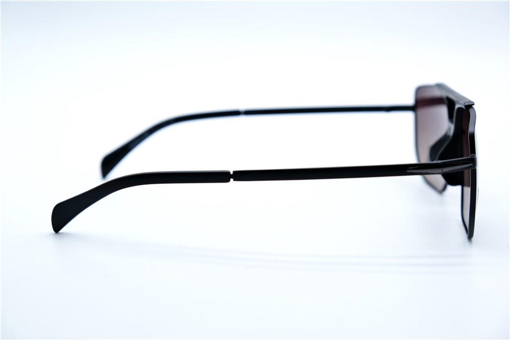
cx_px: 255
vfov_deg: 21.2
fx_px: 906
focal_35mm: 64
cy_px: 170
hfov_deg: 31.4
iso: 160
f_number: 5.6
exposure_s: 1/160
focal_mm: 42.5
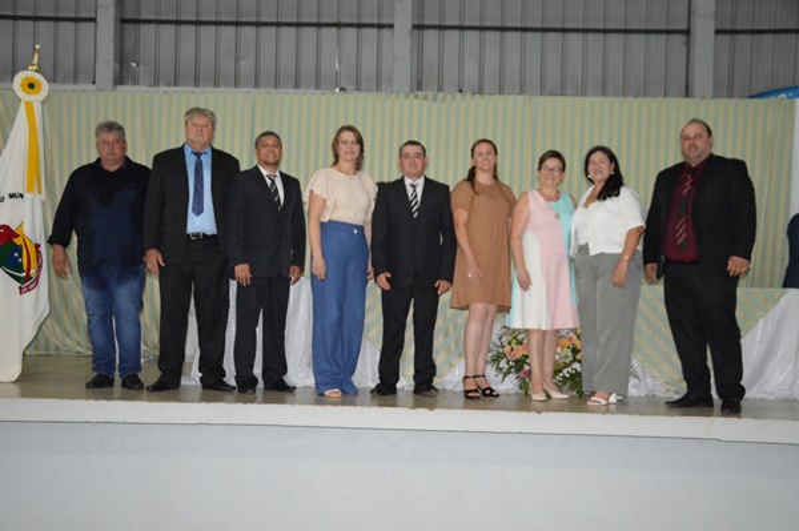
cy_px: 266
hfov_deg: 51.3
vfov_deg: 35.4
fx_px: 832
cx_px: 400
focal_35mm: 38
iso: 2200
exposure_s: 1/60
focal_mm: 25
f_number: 4
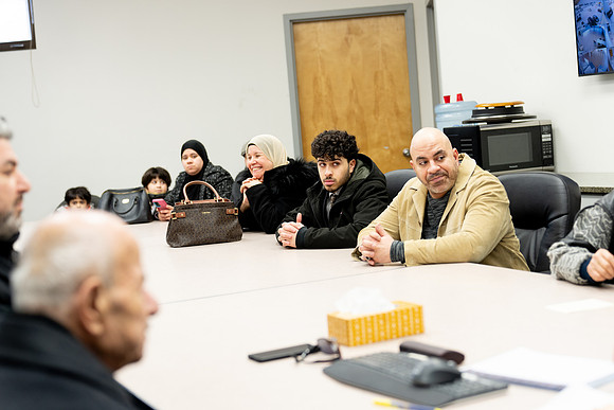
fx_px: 1006
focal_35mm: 59
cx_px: 307
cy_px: 205
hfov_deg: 33.9
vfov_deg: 23.0
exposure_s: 1/160
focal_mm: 59
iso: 640
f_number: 2.8
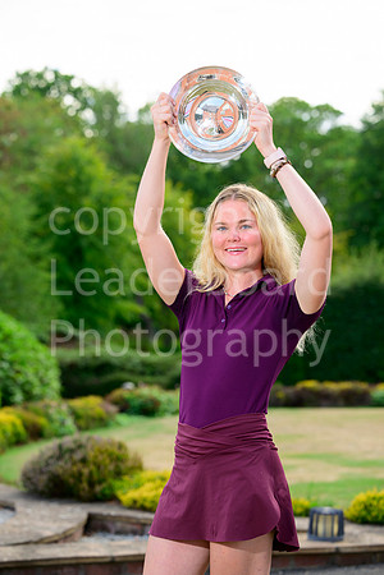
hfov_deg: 15.4
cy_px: 288
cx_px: 192
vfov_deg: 22.9
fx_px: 1424
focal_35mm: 89
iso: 160
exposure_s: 1/200
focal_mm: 89
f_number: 4
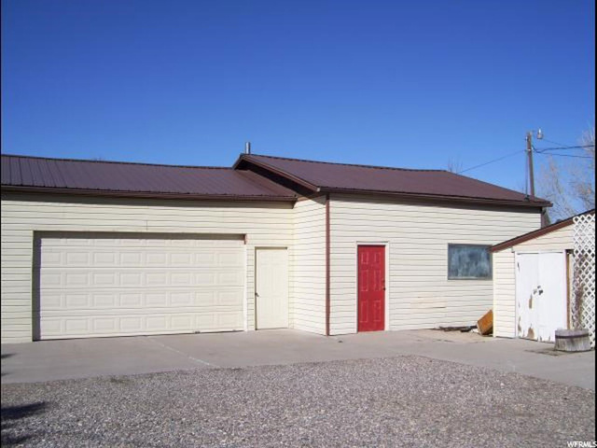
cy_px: 224
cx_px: 298
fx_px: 621
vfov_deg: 39.7
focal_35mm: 36
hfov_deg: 51.4
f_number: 4.8
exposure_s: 1/1250
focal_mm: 6
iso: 80
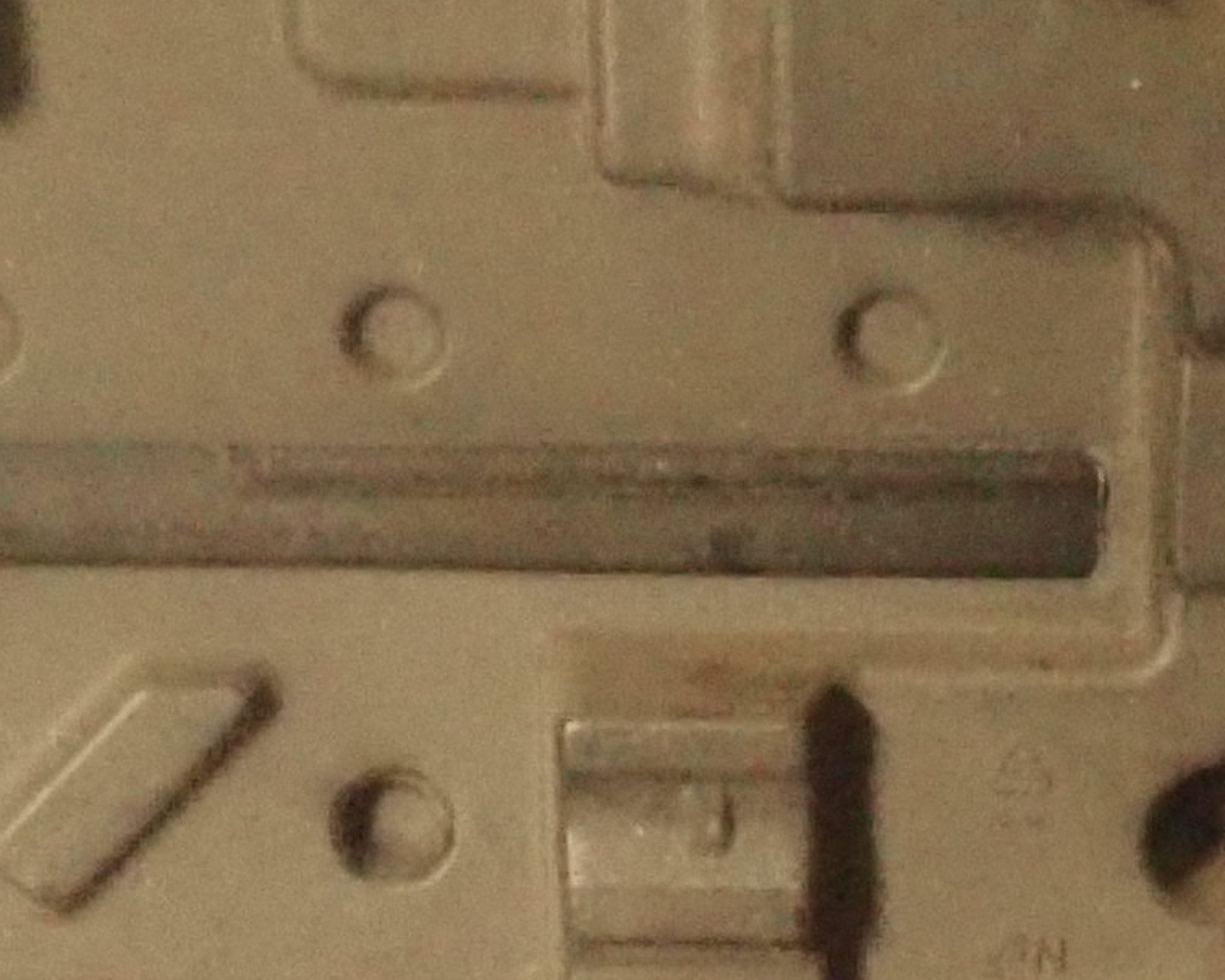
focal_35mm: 129
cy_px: 1422
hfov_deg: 14.9
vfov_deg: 11.5
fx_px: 4675
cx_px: 926
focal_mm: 4.5
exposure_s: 1/30
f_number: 2
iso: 800
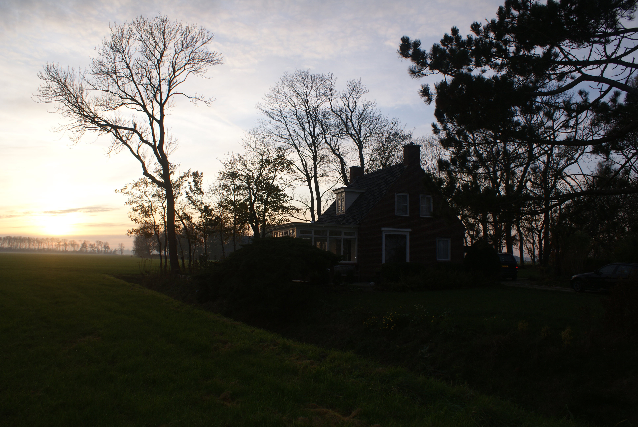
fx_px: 479
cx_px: 319
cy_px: 214
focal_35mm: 27
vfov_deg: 48.0
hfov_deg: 67.3
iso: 125
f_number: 5.6
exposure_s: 1/160
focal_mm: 18
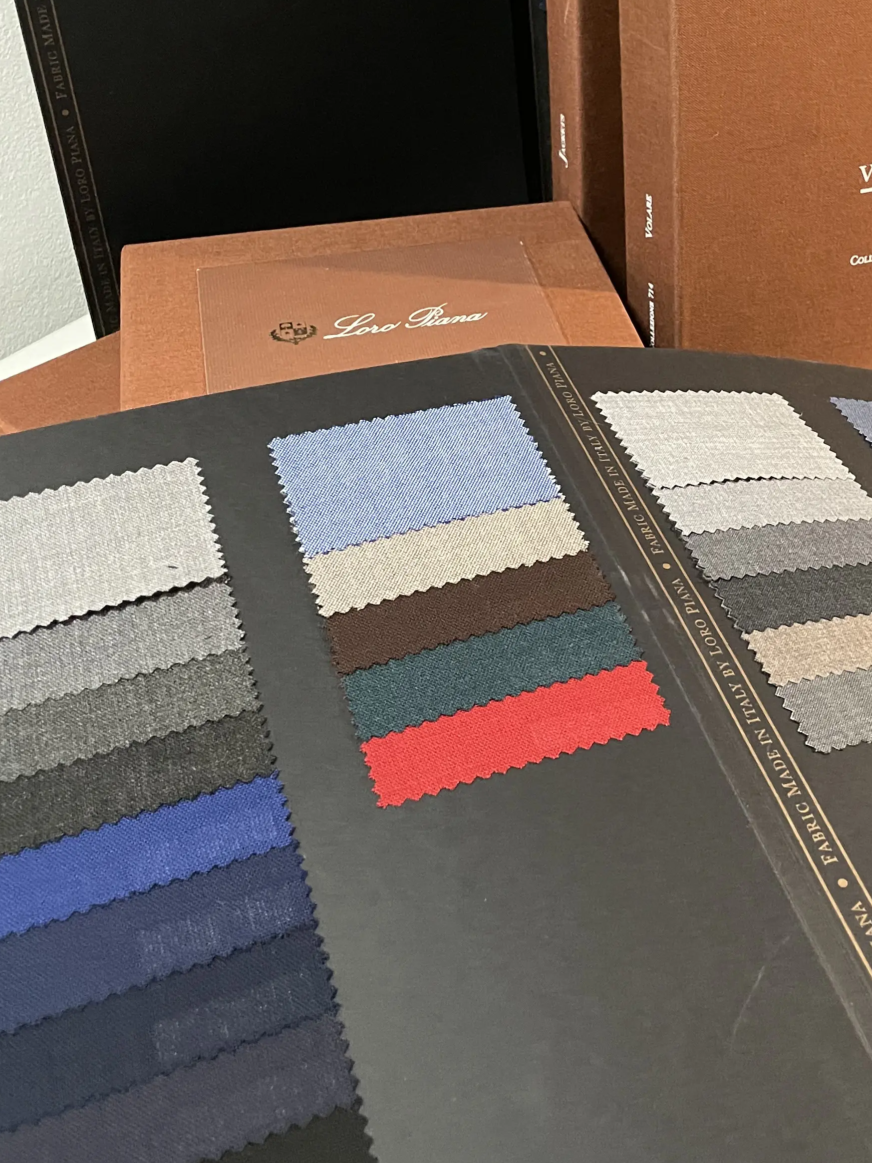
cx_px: 735
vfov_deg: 41.6
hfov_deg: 31.1
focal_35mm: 45
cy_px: 402
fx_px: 1512
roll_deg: +0.2
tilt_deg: -31.8
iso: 500
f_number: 1.6
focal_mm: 4.2
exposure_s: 1/29
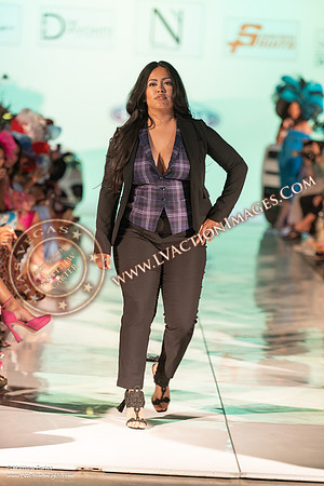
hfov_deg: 10.2
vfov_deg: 15.2
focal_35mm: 135
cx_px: 162
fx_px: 1822
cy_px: 243
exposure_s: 1/200
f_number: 2.8
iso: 1100
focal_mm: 135
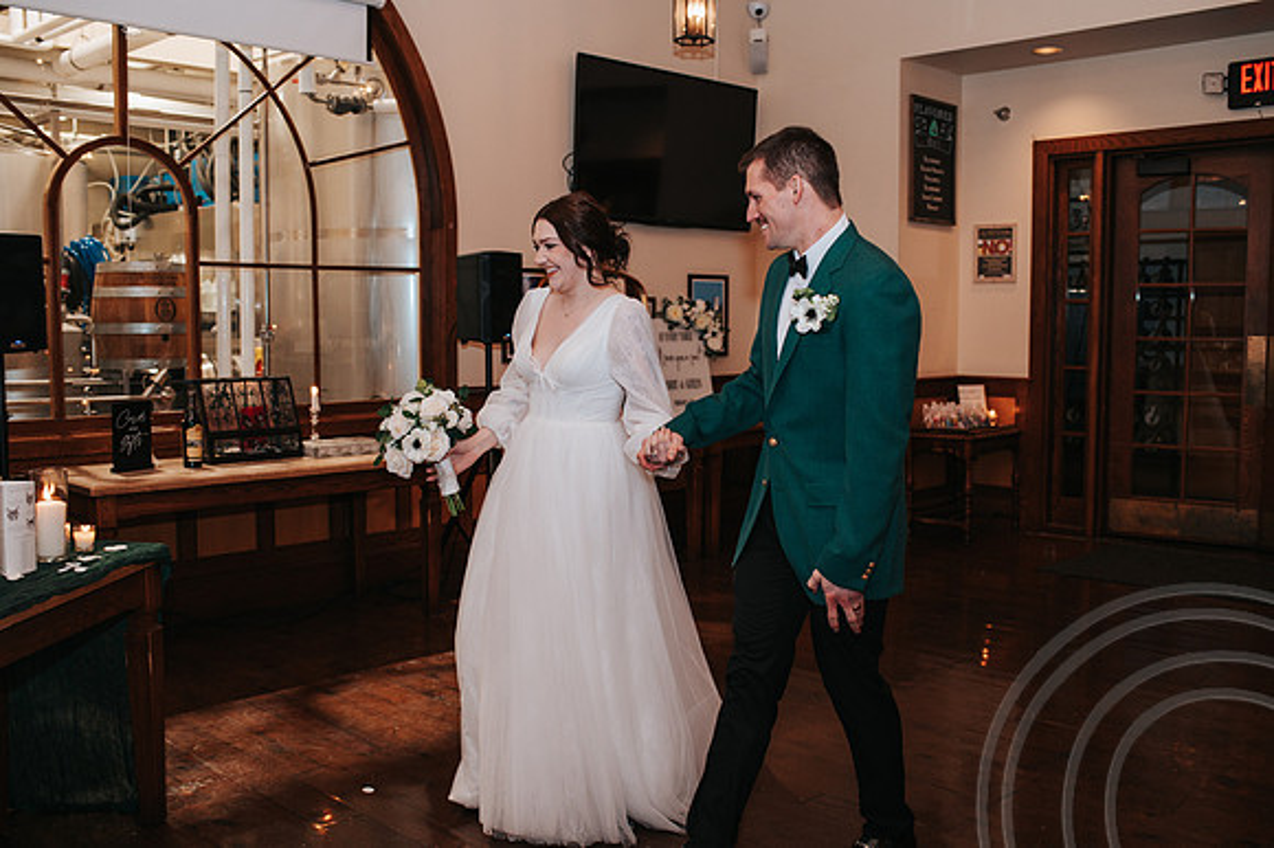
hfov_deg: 54.5
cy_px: 424
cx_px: 637
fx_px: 1238
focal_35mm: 35
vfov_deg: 37.8
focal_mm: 35
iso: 800
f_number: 3.2
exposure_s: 1/200
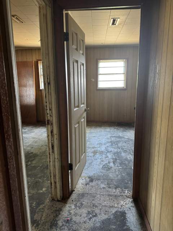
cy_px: 116
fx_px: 160
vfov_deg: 71.6
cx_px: 86
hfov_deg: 56.8
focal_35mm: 24
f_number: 1.78
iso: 320
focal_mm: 6.76
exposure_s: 1/60
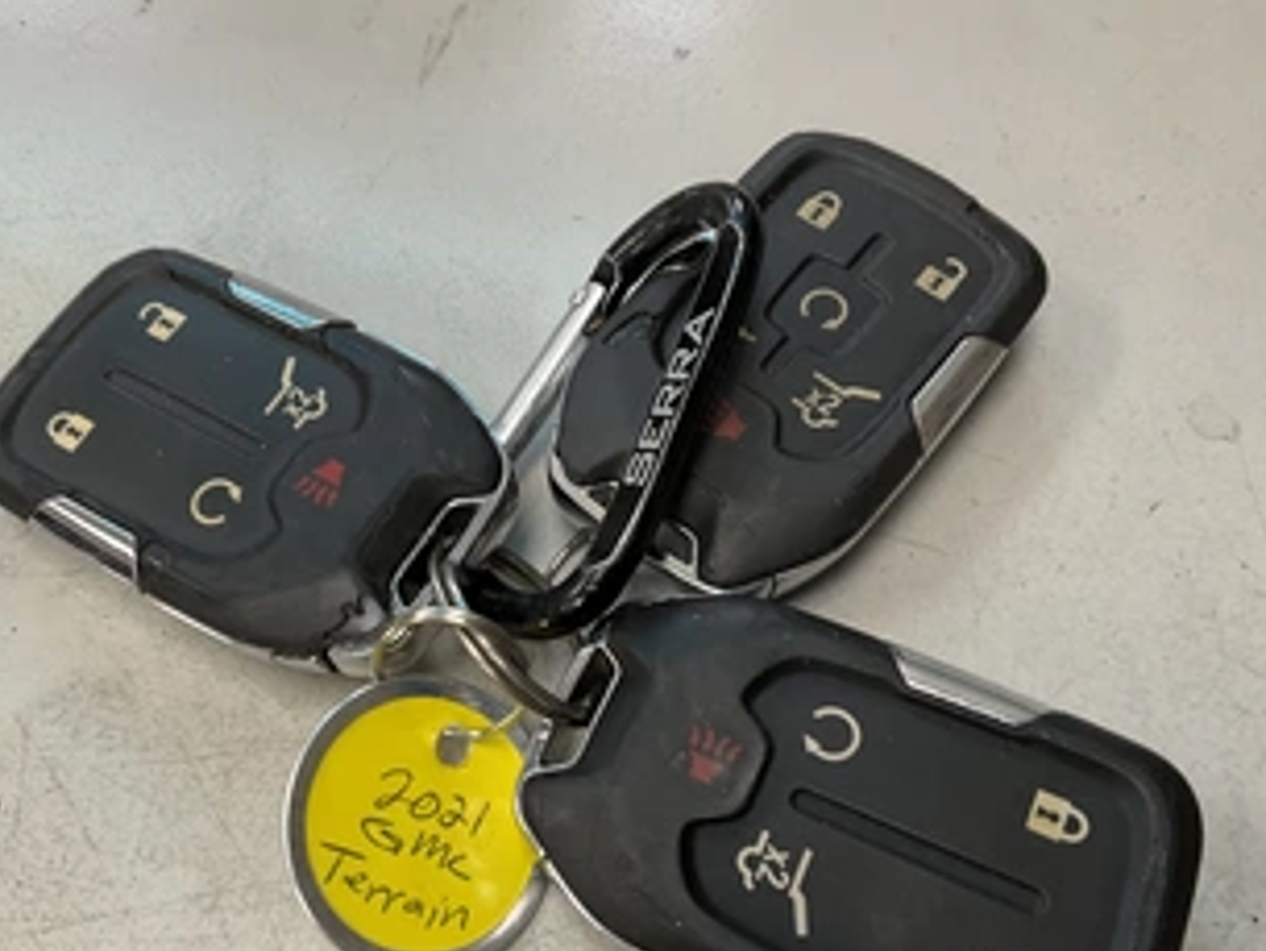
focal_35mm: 38
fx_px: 1390
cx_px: 548
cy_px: 507
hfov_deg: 48.8
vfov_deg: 37.7
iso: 64
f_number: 1.8
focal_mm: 3
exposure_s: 1/95
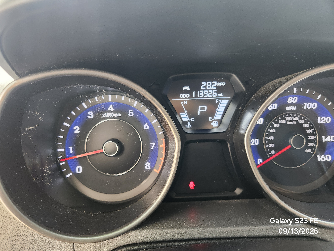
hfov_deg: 73.9
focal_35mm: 23
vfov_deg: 58.9
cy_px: 126
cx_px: 167
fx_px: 222
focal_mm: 5.54
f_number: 1.8
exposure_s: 1/120
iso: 640
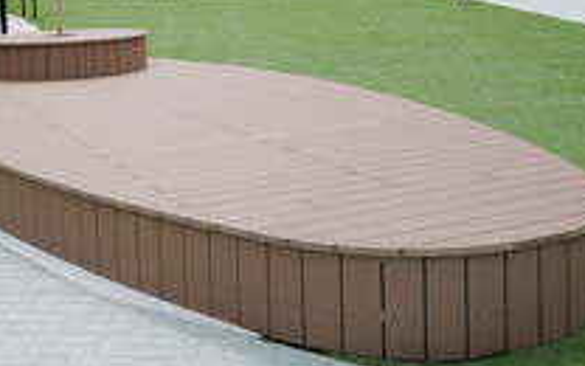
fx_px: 877
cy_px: 49
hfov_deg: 36.4
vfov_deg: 23.1
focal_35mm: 55
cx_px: 177
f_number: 5
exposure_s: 1/400
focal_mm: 28
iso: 100
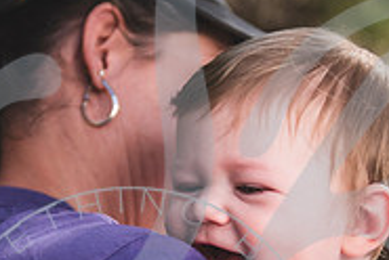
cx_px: 225
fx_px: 1472
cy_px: 222
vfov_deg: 10.1
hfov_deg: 15.0
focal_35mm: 136
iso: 100
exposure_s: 1/1000
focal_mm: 56
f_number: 2.8
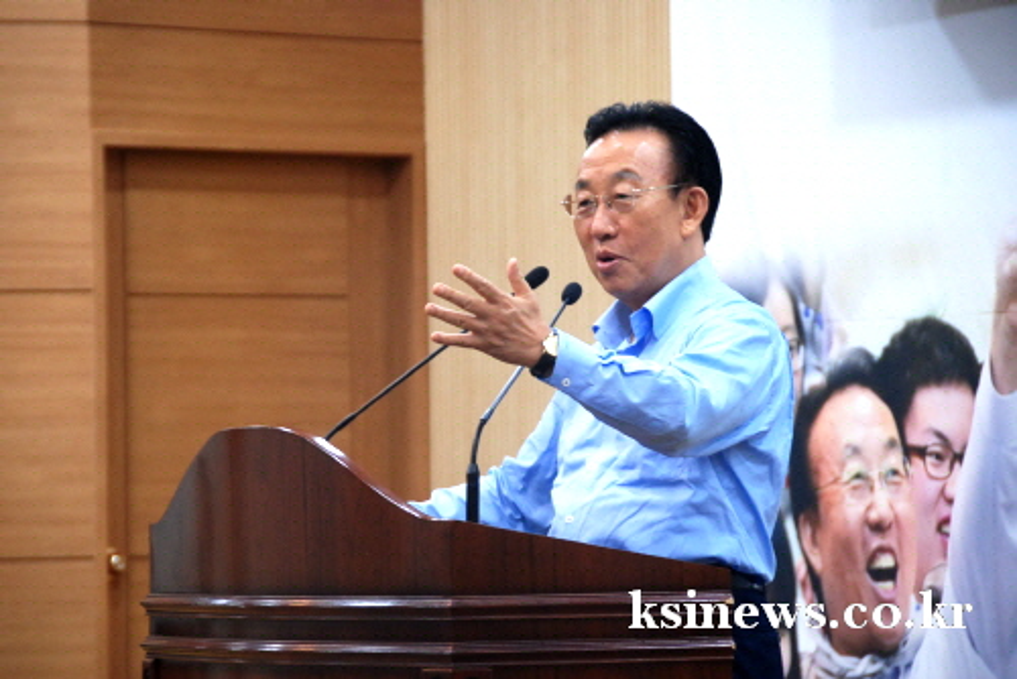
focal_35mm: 195
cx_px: 508
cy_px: 340
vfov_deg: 7.1
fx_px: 5512
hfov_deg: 10.5
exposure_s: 1/60
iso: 800
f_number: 5.6
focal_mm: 130
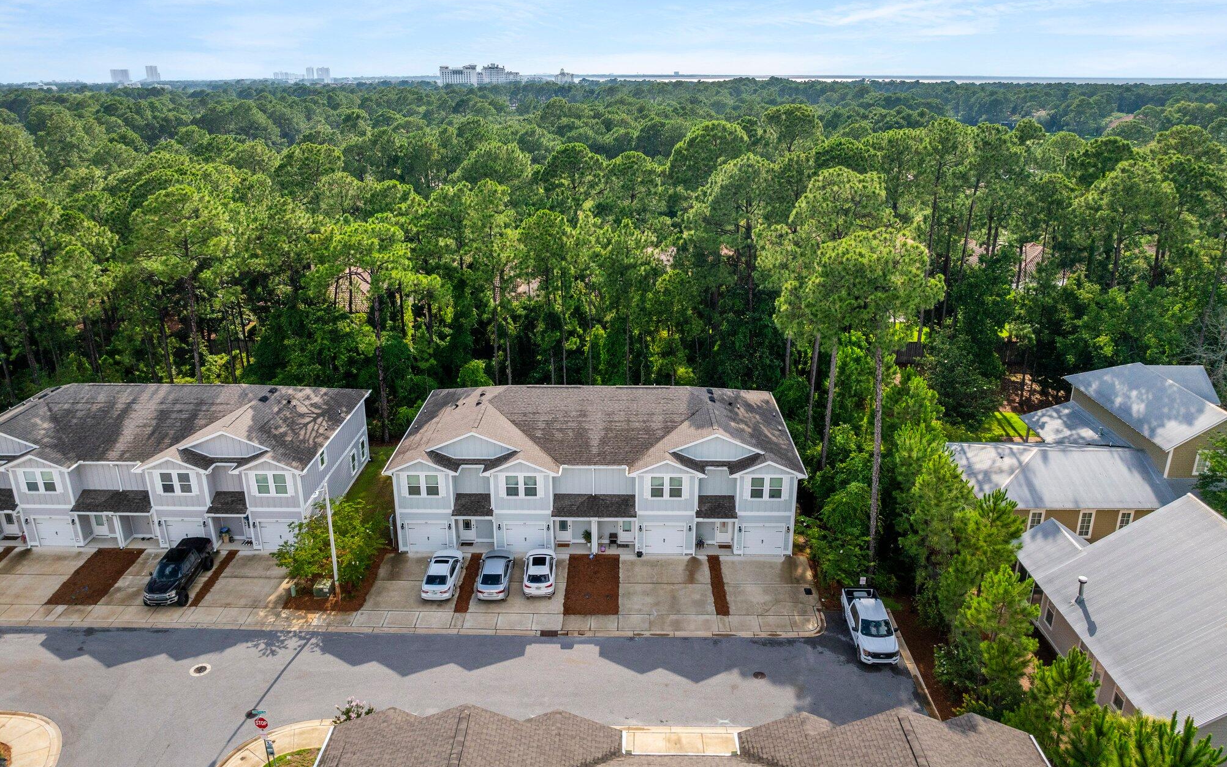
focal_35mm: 26
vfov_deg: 47.6
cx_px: 607
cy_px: 394
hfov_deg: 70.4
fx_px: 870
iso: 230
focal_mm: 12.29
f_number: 2.8
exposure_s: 1/200
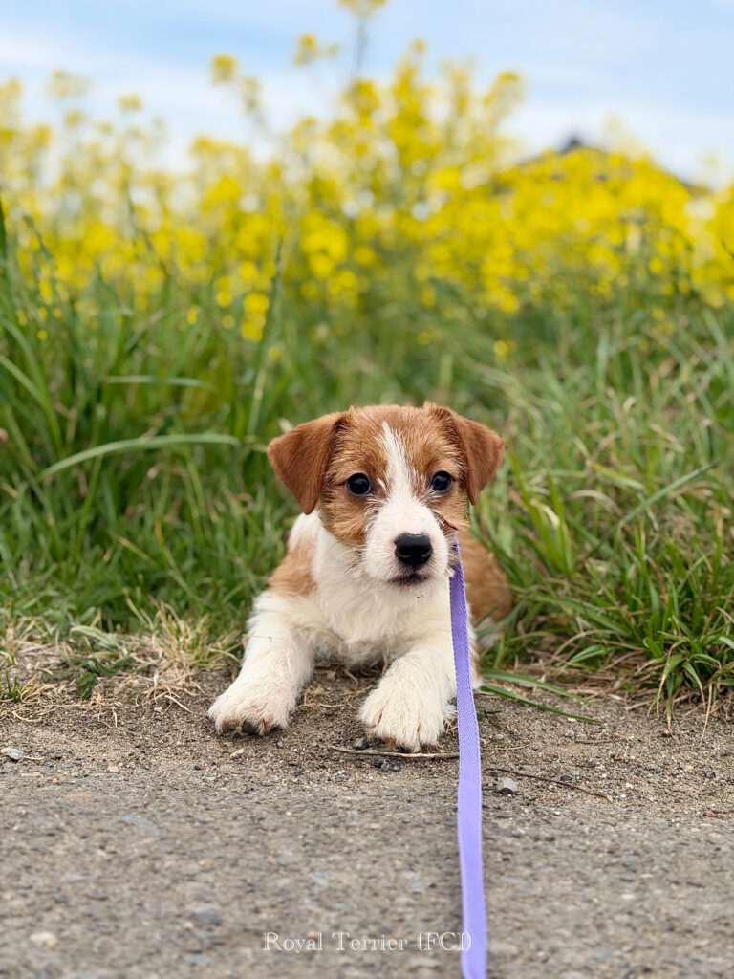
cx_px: 367
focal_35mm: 48
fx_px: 1357
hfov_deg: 30.3
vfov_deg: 39.7
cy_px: 490
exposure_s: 1/2400
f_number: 1.8
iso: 64
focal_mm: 6.76
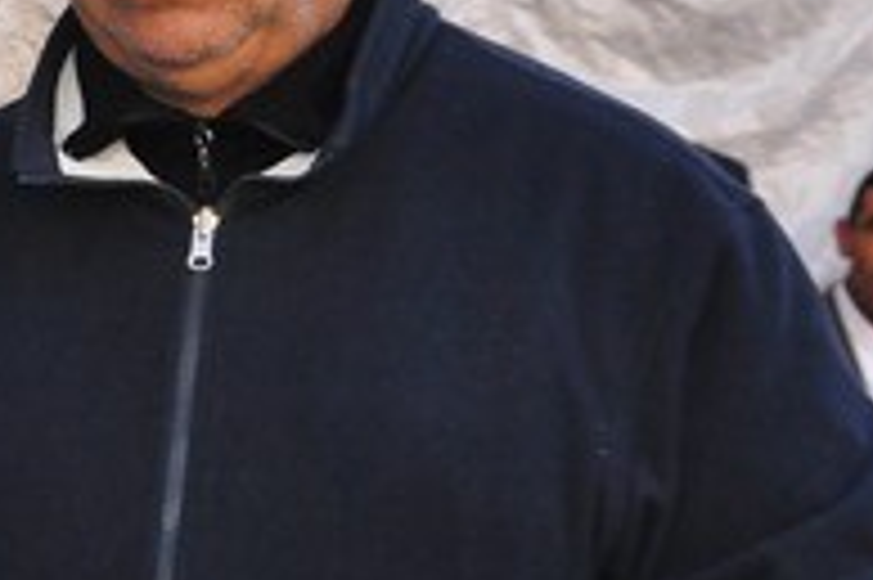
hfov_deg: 8.4
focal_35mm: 239
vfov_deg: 5.7
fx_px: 5785
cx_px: -610
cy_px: 187
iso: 1250
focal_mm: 45
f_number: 11
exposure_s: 1/200
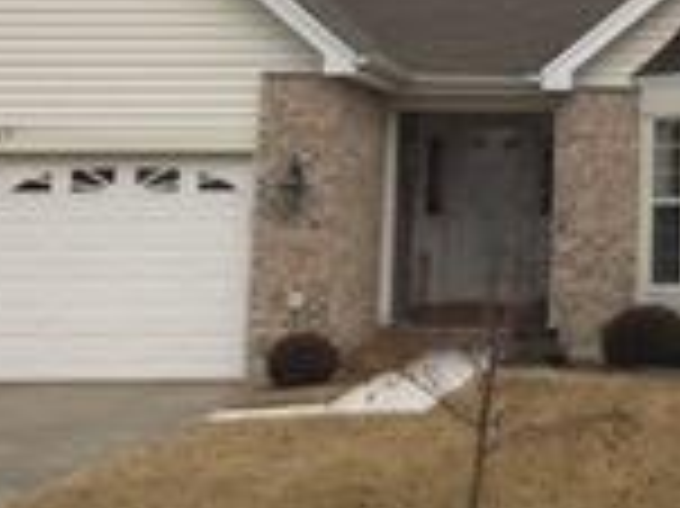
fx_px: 2414
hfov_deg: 15.1
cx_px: 937
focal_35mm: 123
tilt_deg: +10.1
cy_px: -175
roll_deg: -0.3
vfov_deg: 11.7
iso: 25
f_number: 2.2
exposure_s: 1/2024
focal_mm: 4.15
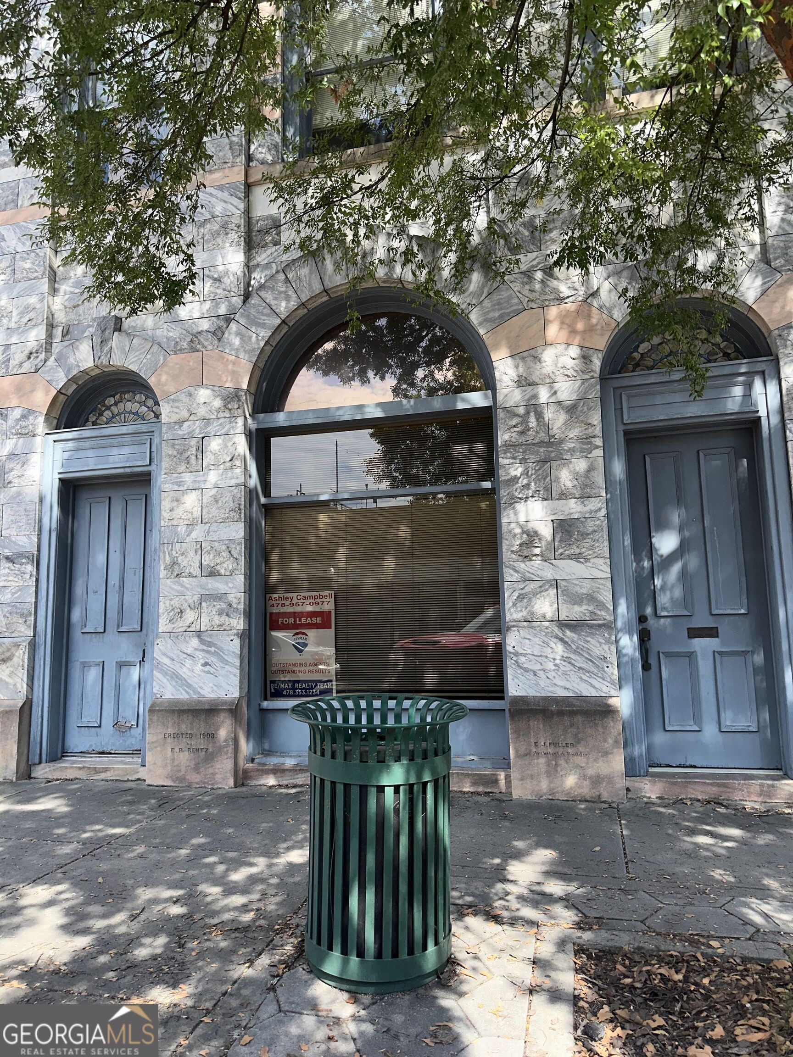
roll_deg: +0.2
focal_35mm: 24
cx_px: 396
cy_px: 528
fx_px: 733
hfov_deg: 56.8
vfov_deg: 71.6
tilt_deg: +8.7
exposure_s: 1/2469
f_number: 1.78
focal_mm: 6.86
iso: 50
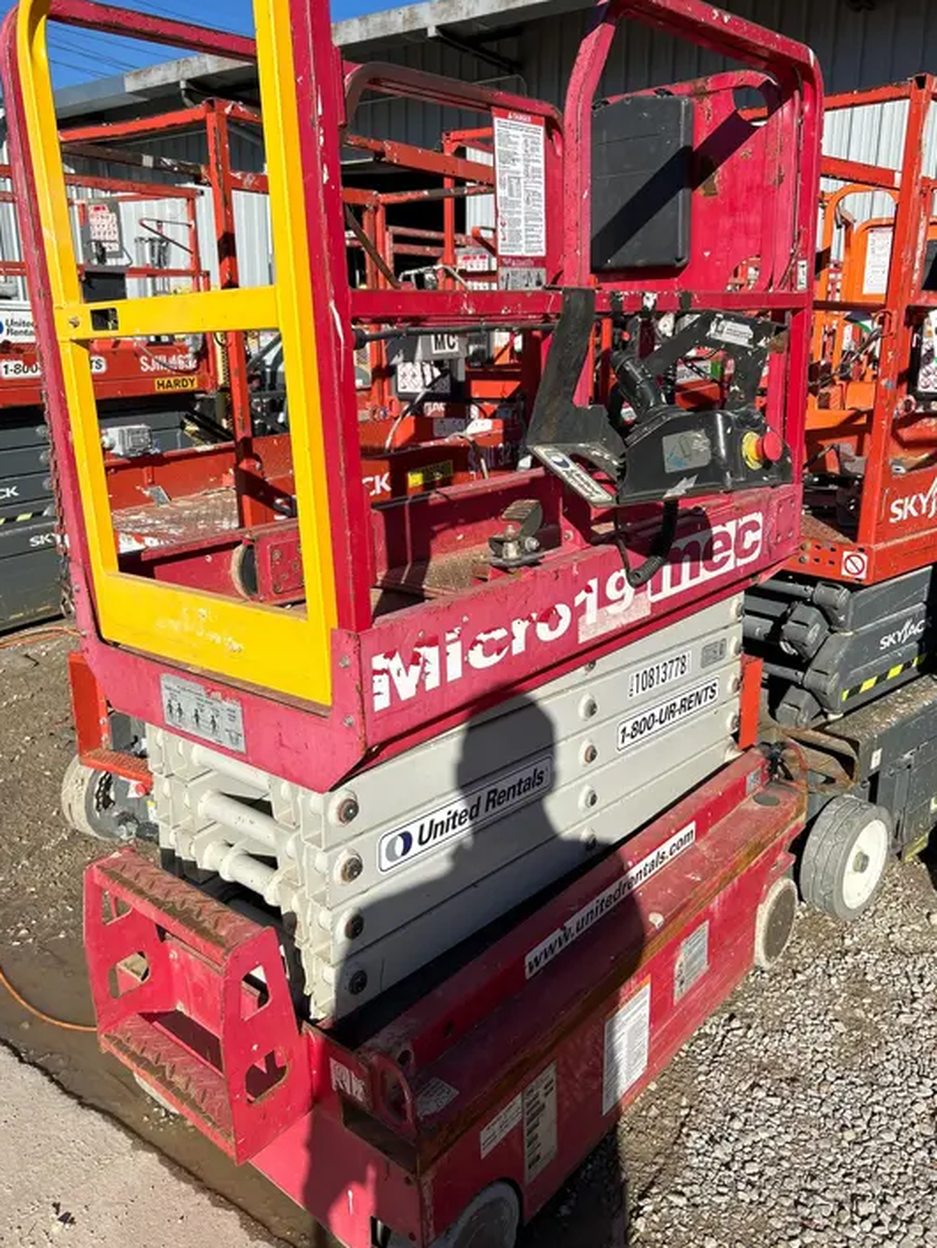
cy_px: 605
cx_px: 456
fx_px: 974
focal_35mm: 27
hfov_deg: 51.4
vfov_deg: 65.3
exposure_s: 1/5076
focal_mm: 5.7
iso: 50
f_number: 1.5
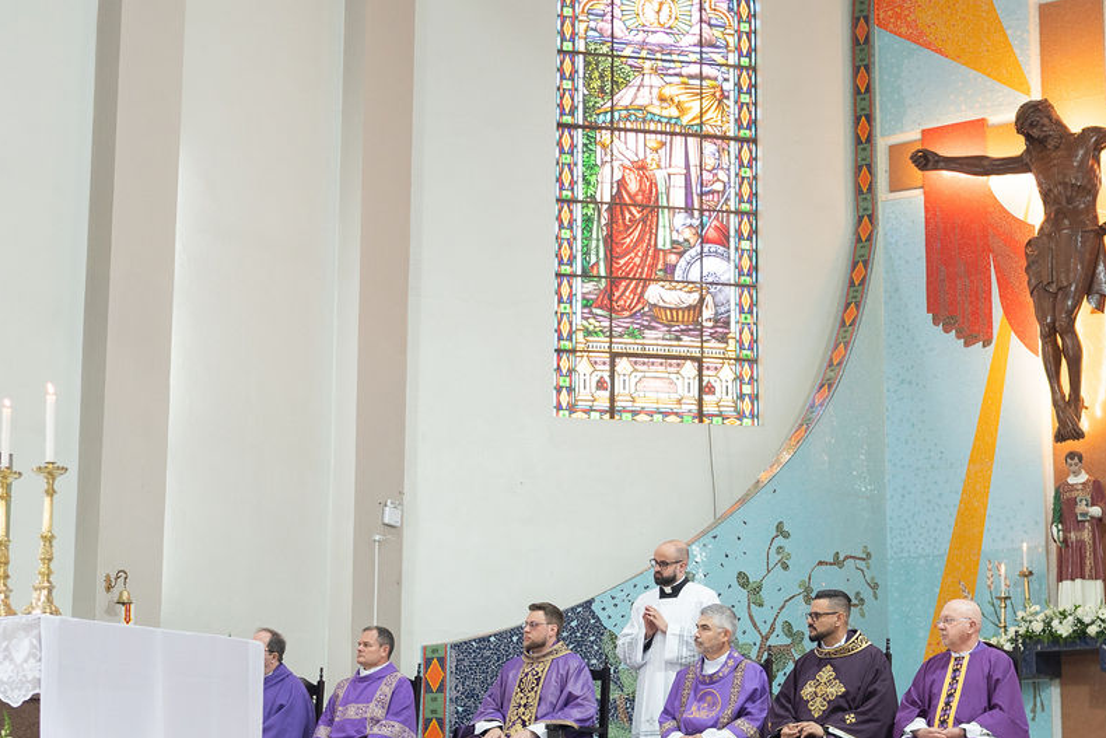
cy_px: 467
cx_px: 690
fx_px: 2120
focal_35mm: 69
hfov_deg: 29.1
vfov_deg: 19.7
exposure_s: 1/160
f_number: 2.8
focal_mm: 35
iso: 640
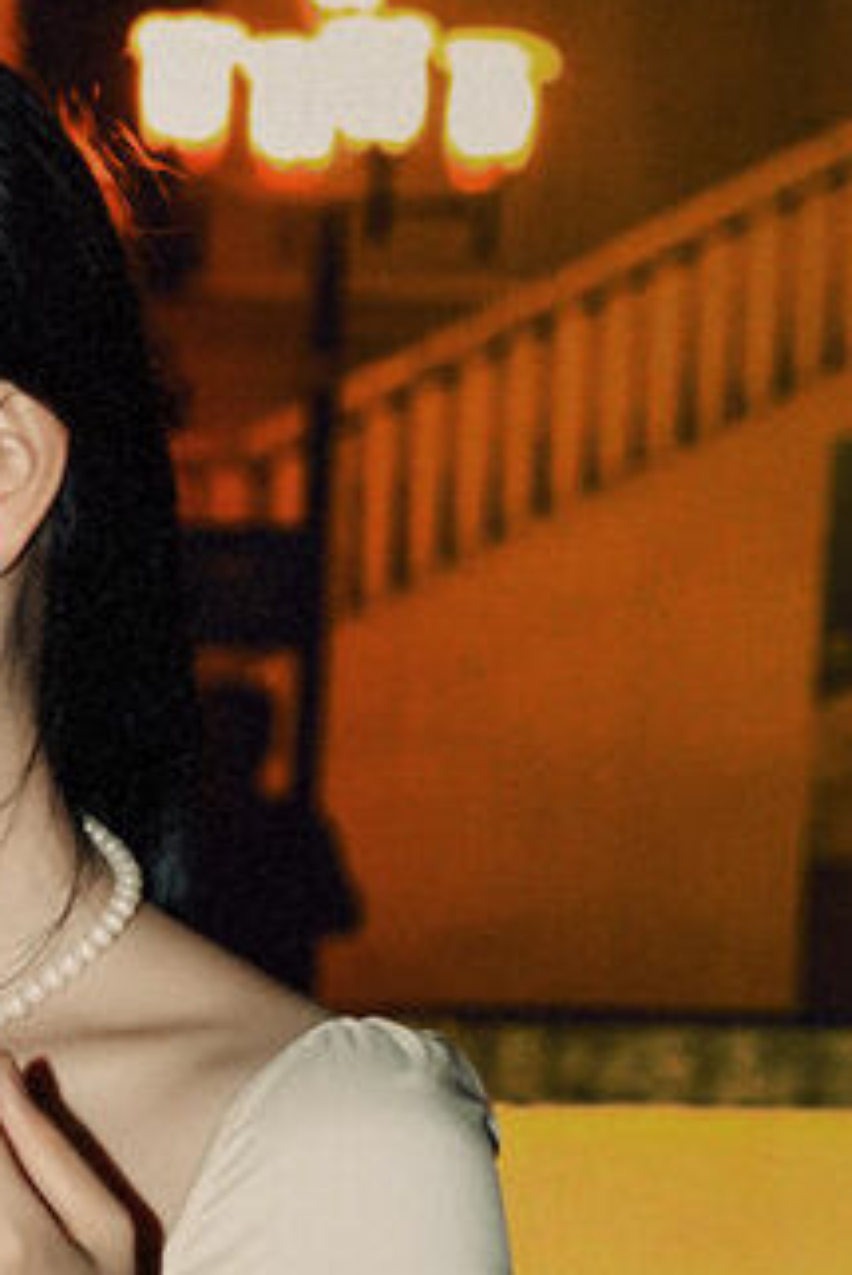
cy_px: 853
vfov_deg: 9.1
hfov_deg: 6.1
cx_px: -254
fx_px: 7978
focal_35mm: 225
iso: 2500
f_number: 4
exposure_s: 1/100
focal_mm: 46
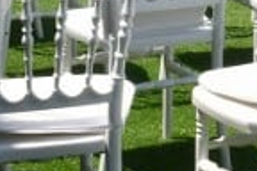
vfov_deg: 6.5
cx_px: 394
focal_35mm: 200
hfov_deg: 9.9
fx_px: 1428
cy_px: -243
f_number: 22
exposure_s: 1/100
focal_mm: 24
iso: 320
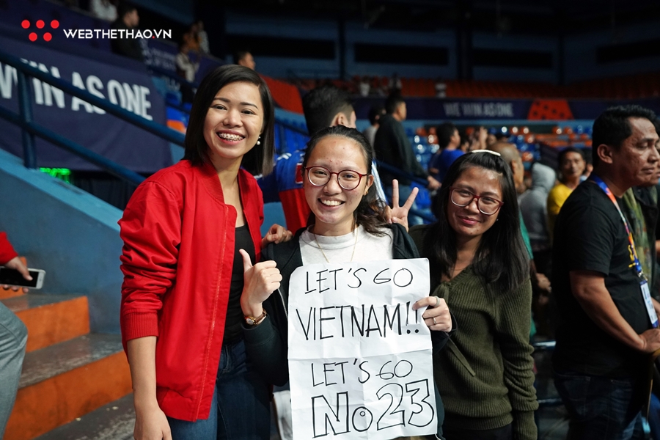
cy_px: 220
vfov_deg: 41.1
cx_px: 330
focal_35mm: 32
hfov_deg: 58.7
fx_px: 587
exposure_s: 1/640
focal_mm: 32
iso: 5000
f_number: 2.8
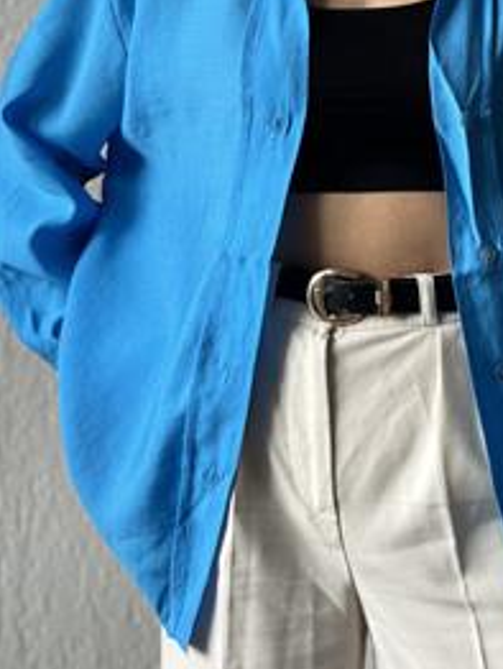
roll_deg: +0.4
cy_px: 192
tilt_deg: +2.2
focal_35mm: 78
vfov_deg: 24.8
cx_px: 406
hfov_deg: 18.7
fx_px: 1509
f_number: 1.78
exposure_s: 1/121
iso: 100
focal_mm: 6.86
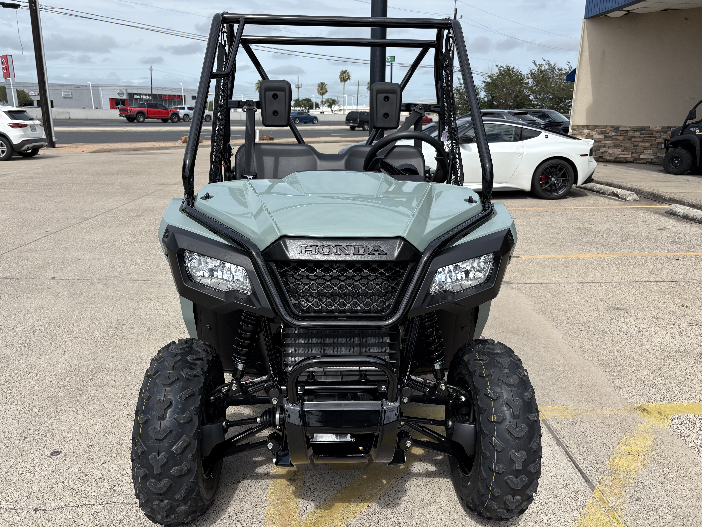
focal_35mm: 26
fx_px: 527
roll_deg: -0.1
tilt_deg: -15.4
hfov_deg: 67.3
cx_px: 351
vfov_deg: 53.1
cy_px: 264
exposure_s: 1/4329
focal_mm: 5.96
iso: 50
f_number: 1.6
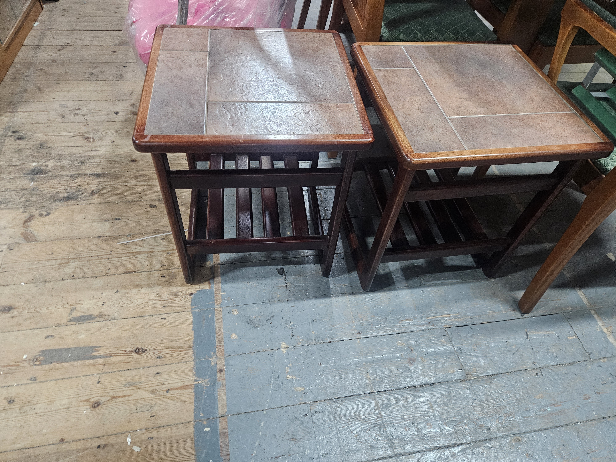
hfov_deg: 73.9
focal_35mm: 23
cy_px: 231
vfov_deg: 58.9
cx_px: 308
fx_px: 409
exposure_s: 1/100
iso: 800
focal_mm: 5.4
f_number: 1.8
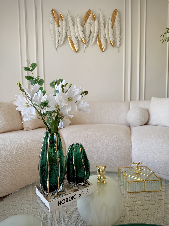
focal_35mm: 24
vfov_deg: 71.6
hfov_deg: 56.8
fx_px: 156
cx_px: 84
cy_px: 113
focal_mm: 6.76
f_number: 1.78
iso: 64
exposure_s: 1/121
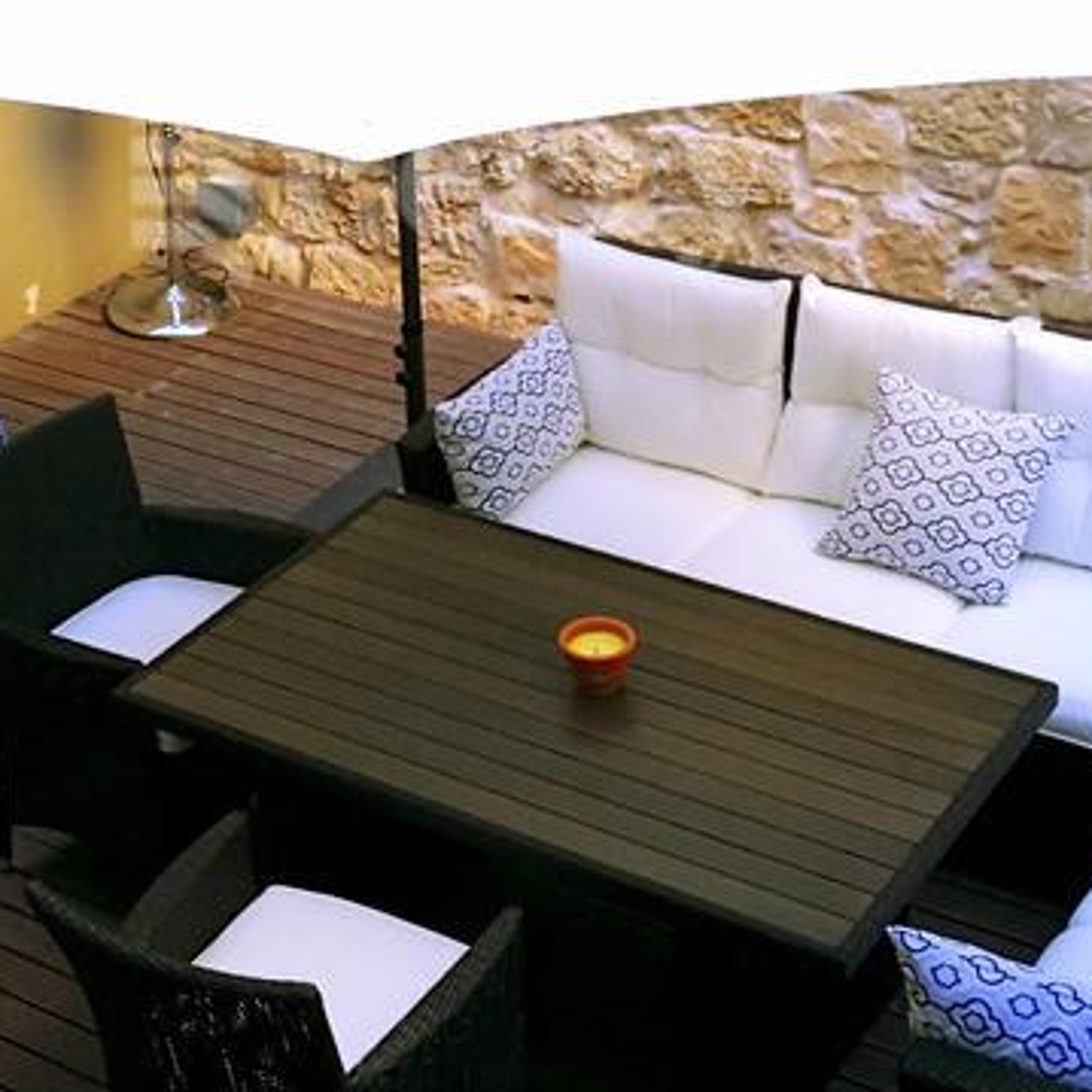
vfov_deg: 24.9
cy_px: 192
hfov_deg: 25.3
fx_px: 2427
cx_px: 456
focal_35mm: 68
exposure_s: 1/100
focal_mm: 3.95
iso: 100
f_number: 2.2
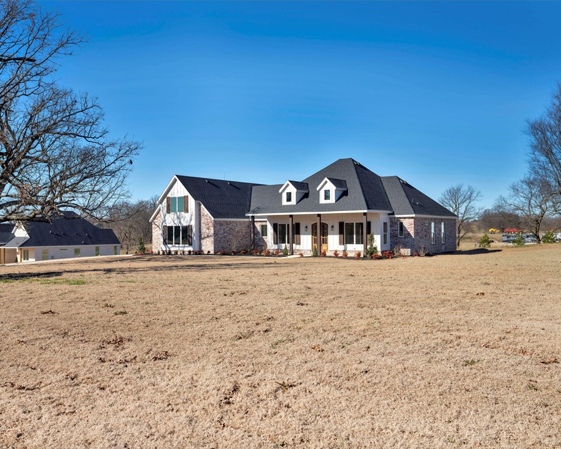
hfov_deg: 53.9
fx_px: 548
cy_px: 226
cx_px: 229
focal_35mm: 33
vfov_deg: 44.6
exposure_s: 1/200
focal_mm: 29
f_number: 6.3
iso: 100
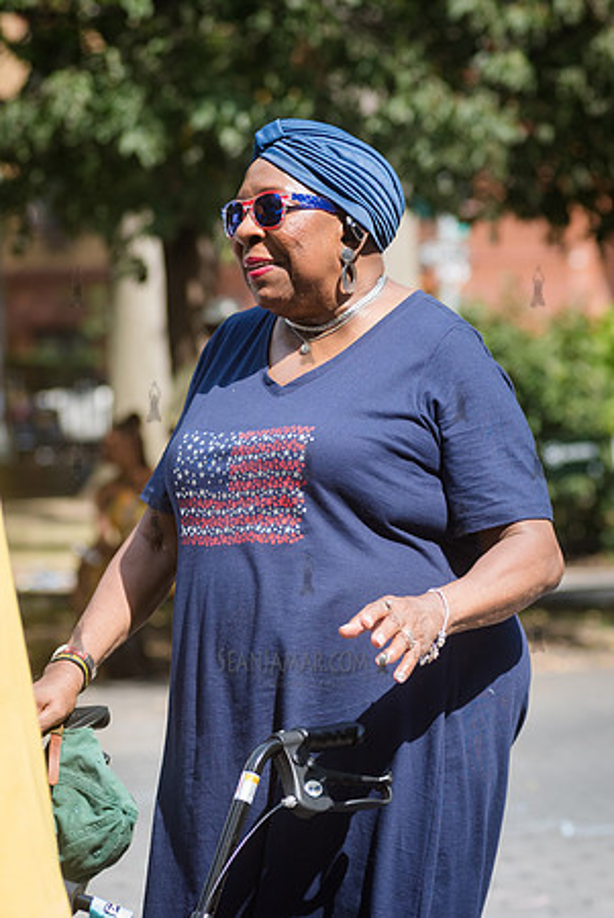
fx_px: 3823
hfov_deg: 9.2
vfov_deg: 13.7
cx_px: 356
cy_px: 459
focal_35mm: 150
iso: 500
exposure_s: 1/2000
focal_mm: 100
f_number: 4
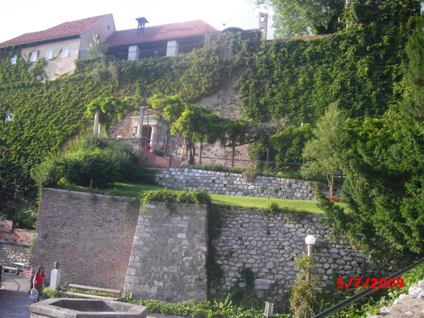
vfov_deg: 37.7
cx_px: 212
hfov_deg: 49.0
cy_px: 159
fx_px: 465
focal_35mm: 38
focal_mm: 6.2
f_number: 5.6
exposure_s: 1/100
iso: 100
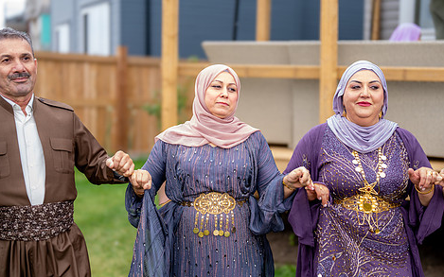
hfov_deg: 32.4
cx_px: 247
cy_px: 153
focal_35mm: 63
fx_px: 762
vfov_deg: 20.6
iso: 80
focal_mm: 50
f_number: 1.4
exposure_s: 1/500
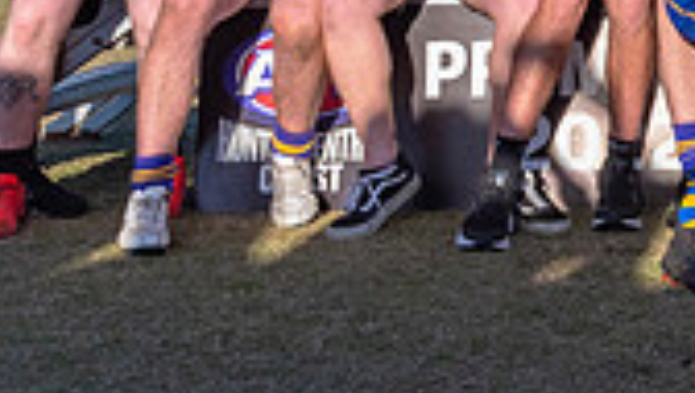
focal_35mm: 121
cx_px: 878
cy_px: -285
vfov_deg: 9.6
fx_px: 2233
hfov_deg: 16.8
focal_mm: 20
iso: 400
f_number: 9
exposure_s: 1/800
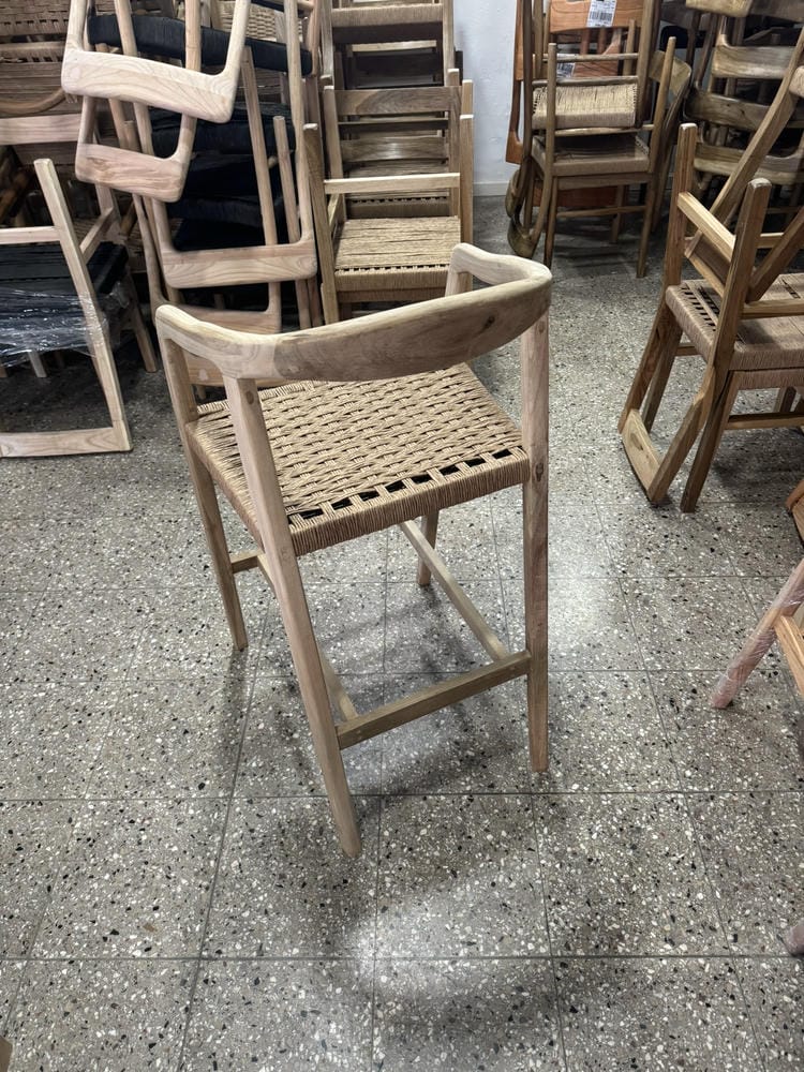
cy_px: 536
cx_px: 402
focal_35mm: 24
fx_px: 743
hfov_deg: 56.8
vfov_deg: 71.6
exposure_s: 1/50
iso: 320
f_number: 1.78
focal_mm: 6.76
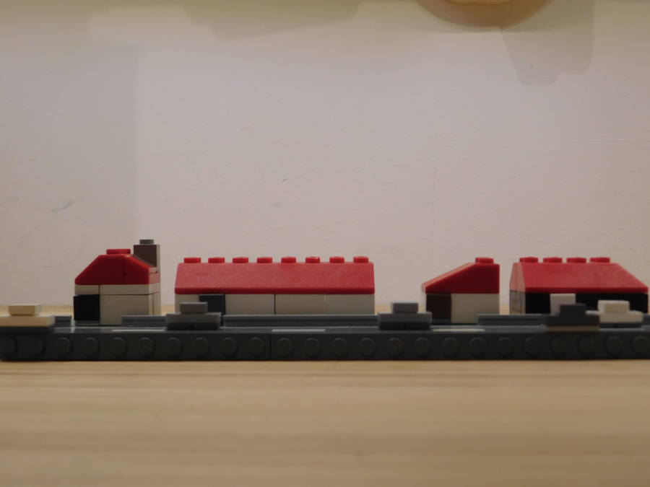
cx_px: 325
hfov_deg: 32.7
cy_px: 244
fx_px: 1108
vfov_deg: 24.8
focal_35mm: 59
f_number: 4
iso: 125
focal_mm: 10.4
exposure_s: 1/30
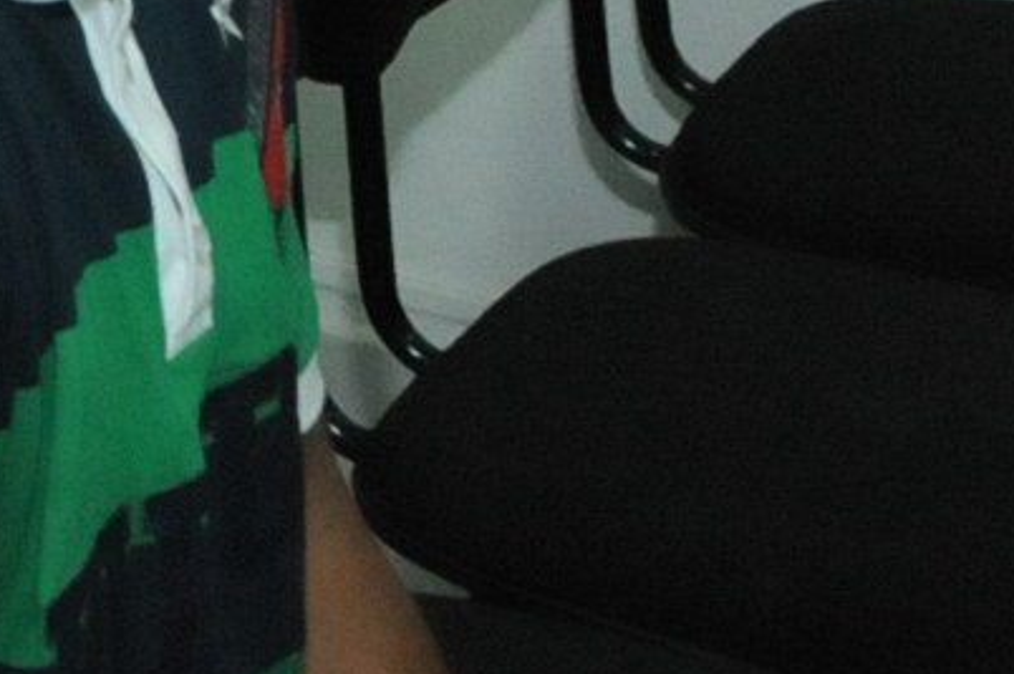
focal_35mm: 160
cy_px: -444
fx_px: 4501
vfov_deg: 8.3
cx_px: -1592
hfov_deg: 10.6
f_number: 6.3
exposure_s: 1/80
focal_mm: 20
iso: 3200
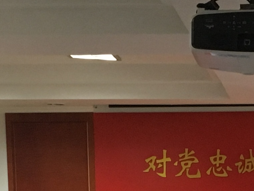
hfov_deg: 12.7
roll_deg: -0.3
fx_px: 1130
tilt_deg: -7.8
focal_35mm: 154
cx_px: 230
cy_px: 392
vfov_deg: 9.0
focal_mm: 4.15
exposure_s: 1/33
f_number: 2.2
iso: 160
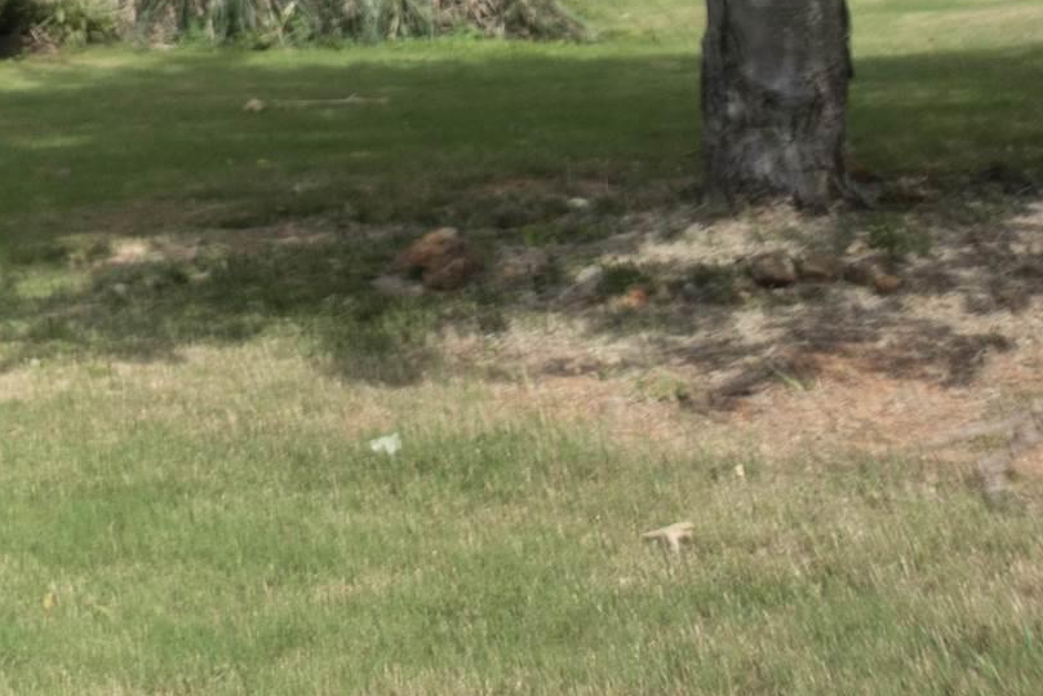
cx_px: -693
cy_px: -571
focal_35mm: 209
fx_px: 6056
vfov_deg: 6.4
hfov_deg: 9.5
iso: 250
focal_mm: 55
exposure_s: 1/4000
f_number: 2.8
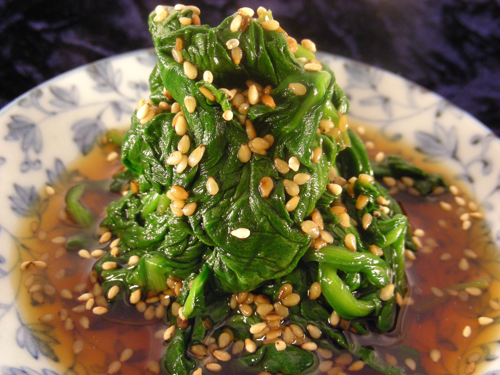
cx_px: 250
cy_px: 188
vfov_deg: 25.2
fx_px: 838
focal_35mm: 58
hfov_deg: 33.2
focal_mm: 9.7
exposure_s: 1/236
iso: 200
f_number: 4
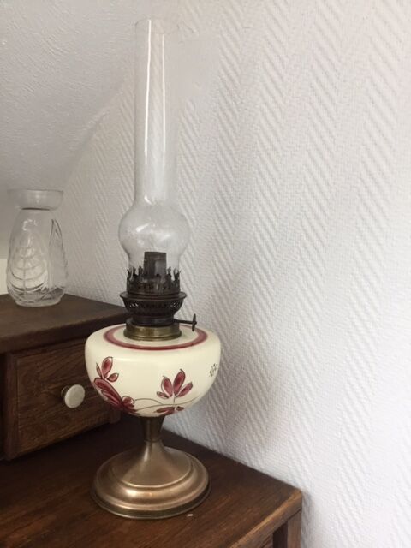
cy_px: 274
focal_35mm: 31
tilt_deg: -9.0
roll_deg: -0.9
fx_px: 491
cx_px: 206
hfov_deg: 45.4
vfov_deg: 58.4
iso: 50
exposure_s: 1/33
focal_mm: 3.3
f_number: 2.4
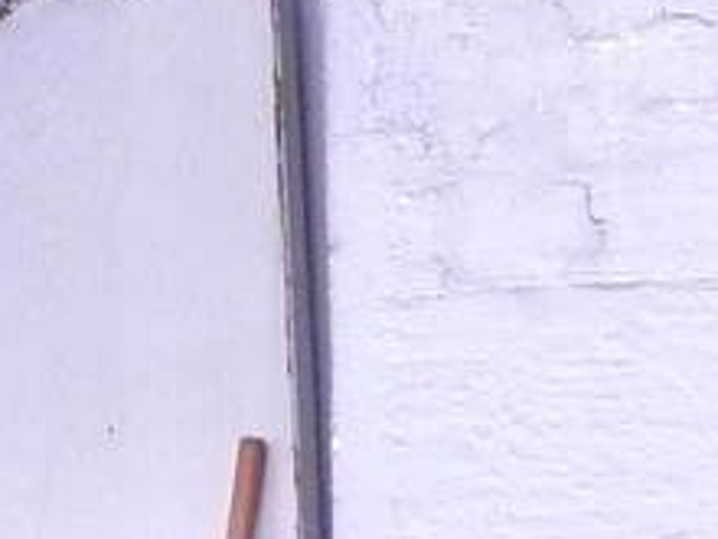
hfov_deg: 9.0
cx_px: -1208
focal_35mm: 191
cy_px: 536
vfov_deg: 7.7
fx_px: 3962
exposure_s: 1/50
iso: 400
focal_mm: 7.4
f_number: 5.6
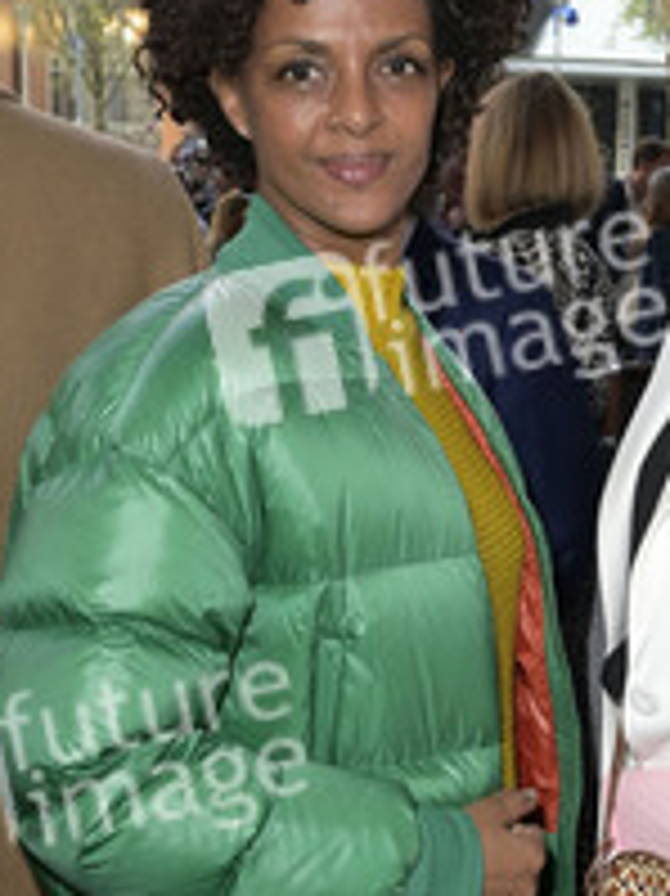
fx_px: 1550
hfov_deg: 23.9
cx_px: 567
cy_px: 545
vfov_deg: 32.1
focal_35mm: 60
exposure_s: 1/125
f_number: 6.3
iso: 1600
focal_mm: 31
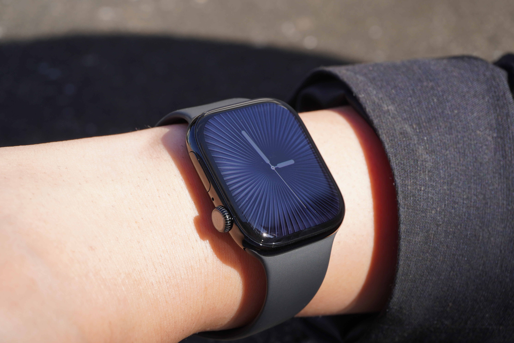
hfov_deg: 27.0
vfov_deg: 18.2
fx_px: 1071
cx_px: 257
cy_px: 172
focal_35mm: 75
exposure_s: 1/160
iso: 100
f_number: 8
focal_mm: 50
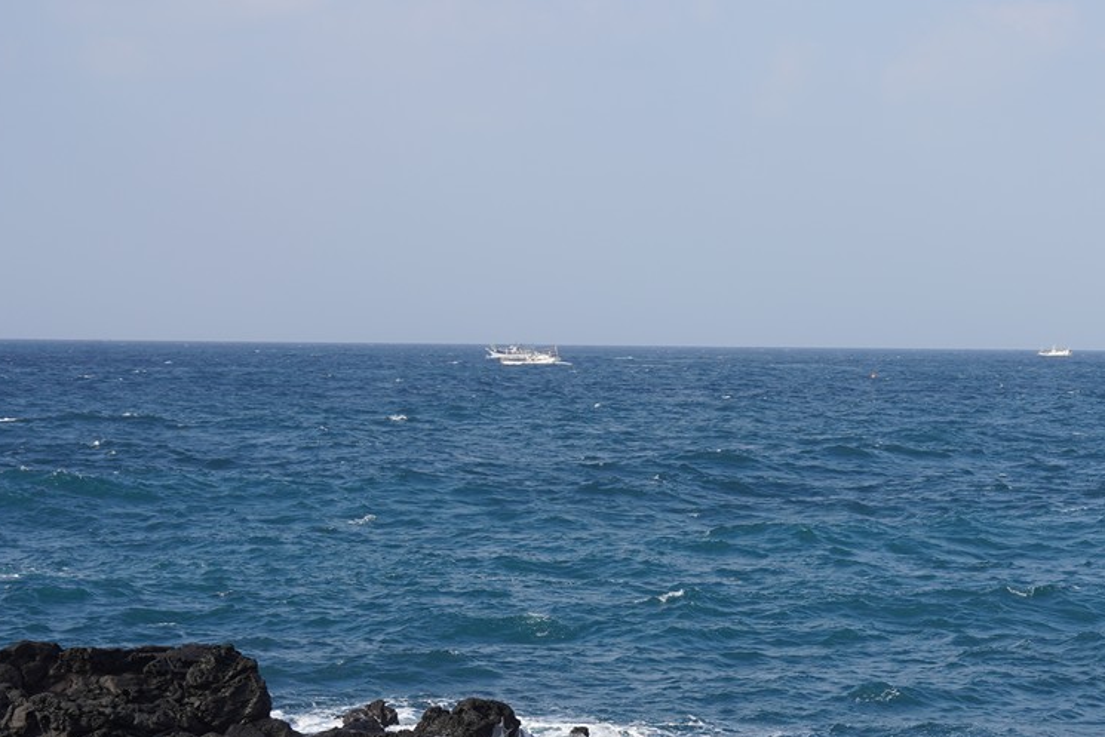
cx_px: 871
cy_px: 727
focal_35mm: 94
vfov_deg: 14.3
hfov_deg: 21.4
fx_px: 2886
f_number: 11
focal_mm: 35
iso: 100
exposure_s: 1/100
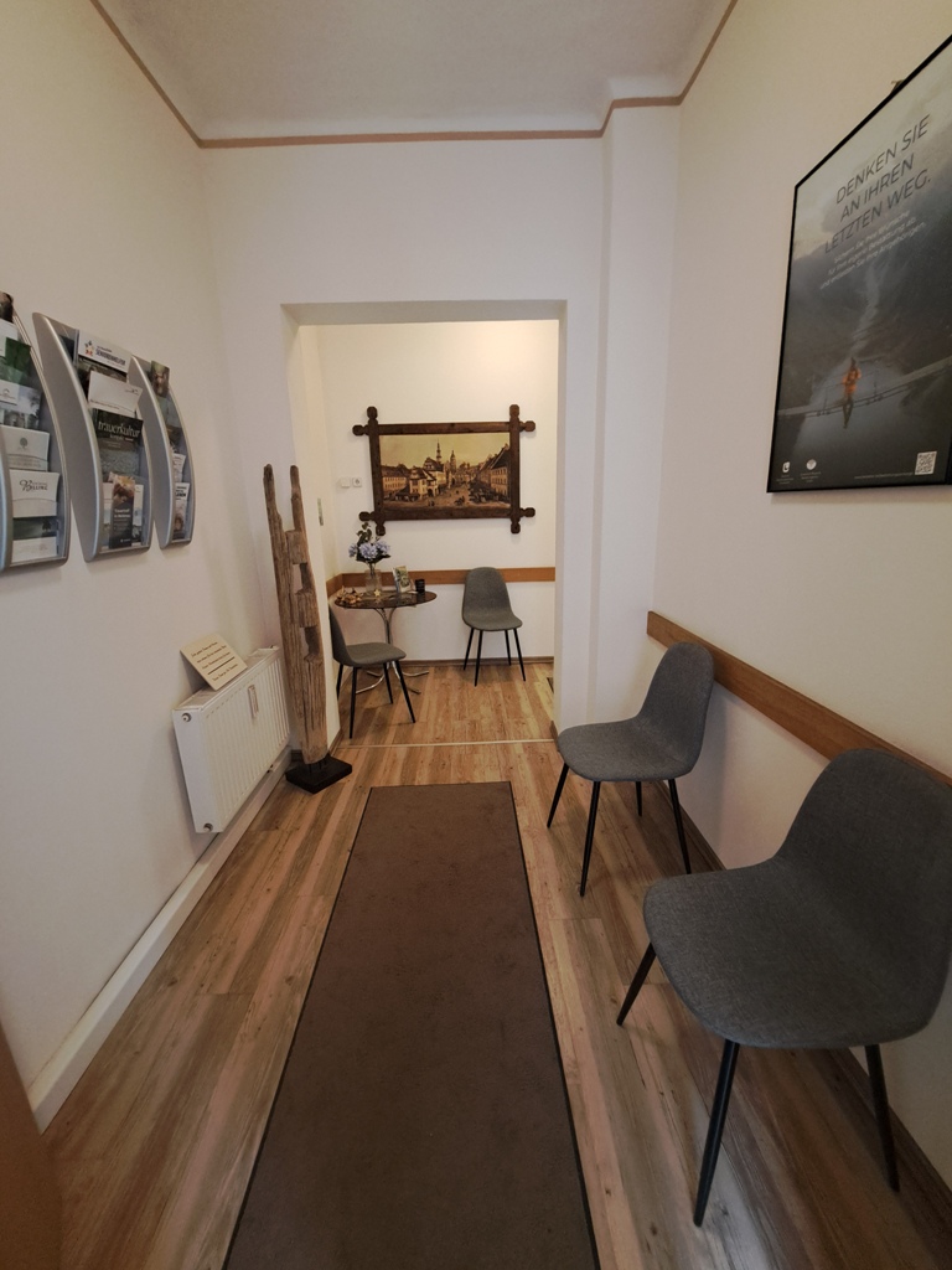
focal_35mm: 13
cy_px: 635
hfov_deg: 89.9
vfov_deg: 106.2
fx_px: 477
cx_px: 476
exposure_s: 1/25
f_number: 2.2
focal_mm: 1.74
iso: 400
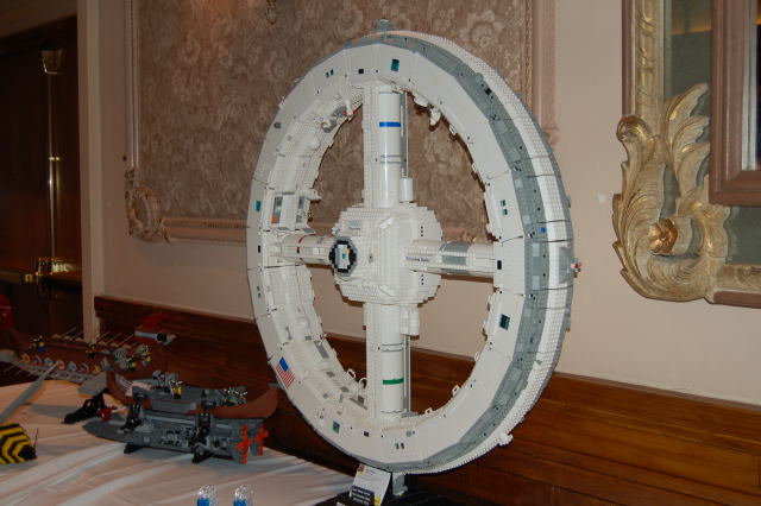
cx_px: 380
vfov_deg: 28.9
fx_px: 982
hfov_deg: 42.3
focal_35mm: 46
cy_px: 253
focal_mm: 31
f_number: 4.5
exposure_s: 1/60
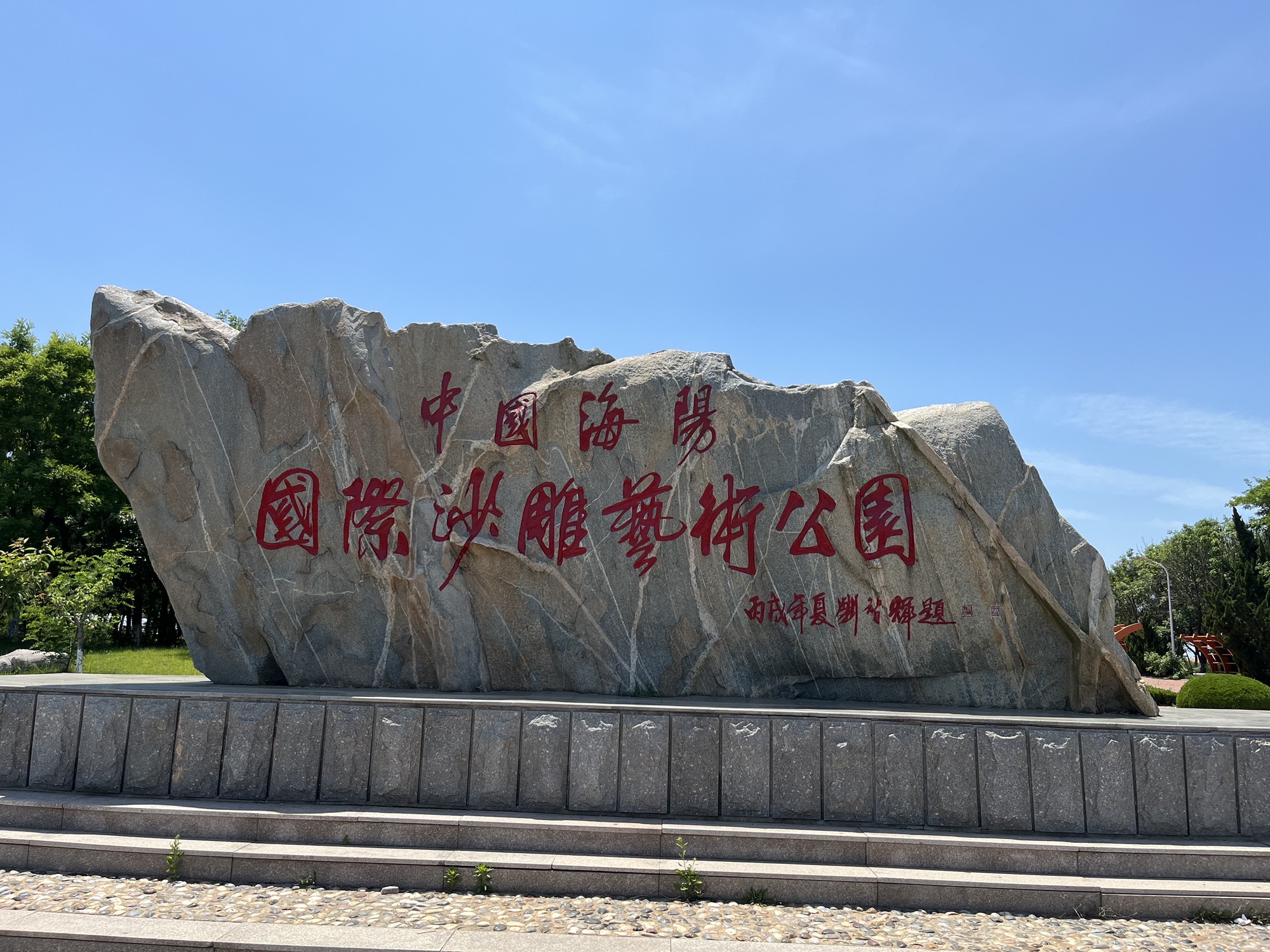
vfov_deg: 53.1
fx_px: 954
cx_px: 635
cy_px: 476
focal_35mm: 26
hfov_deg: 67.3
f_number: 1.6
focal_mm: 5.1
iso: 50
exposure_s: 1/3745
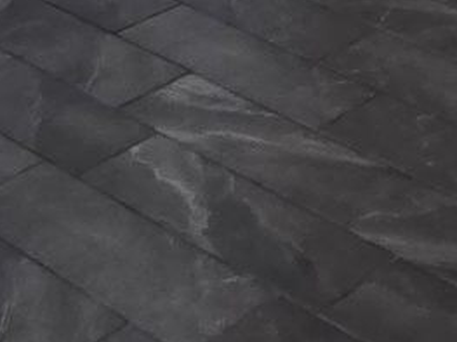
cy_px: -653
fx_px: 1254
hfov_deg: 16.8
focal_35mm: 95
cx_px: 848
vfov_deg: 10.9
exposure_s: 1/50
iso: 50
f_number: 2.2
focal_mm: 2.2
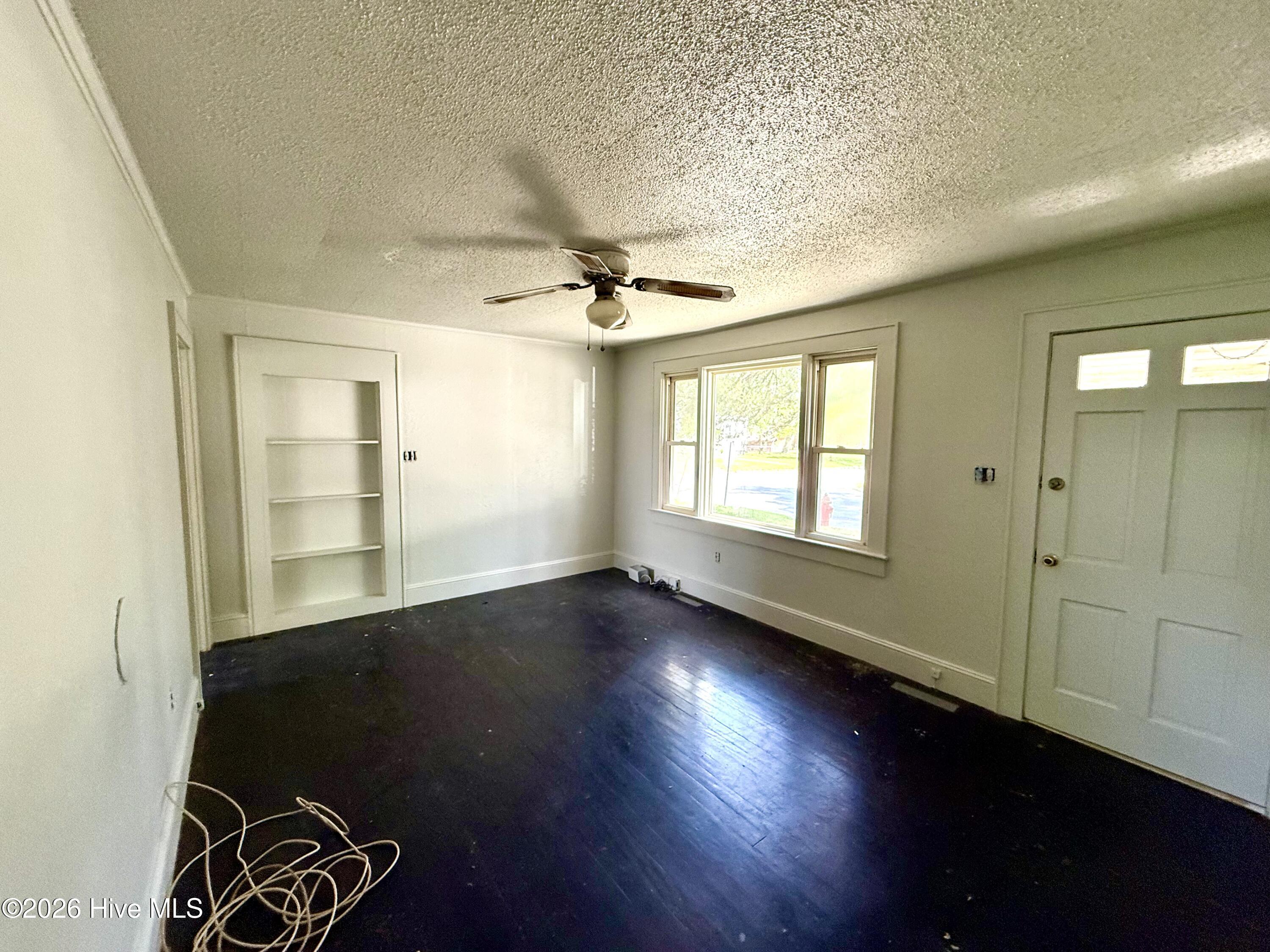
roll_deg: -0.3
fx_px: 514
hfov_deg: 102.1
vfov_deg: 85.7
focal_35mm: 14
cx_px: 635
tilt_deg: -4.3
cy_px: 476
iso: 250
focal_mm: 2.22
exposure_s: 1/99
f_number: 2.2
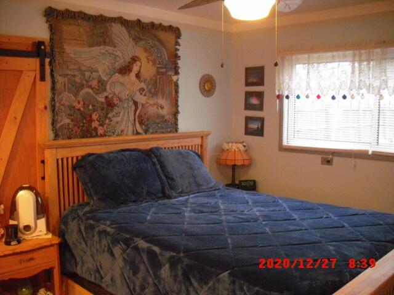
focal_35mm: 38
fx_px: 433
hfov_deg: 49.0
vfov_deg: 37.7
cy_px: 148
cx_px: 197
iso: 800
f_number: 2.8
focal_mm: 6.2
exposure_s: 1/60
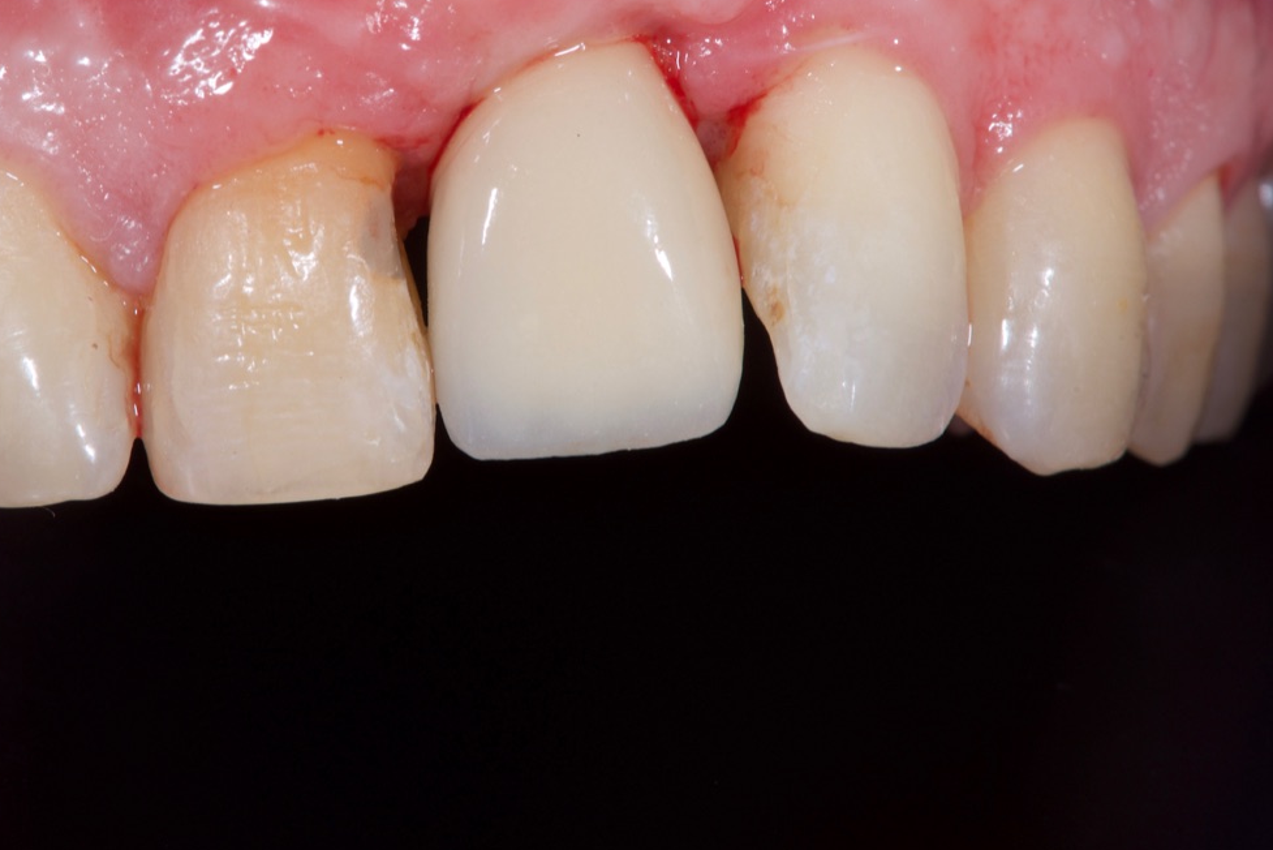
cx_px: 481
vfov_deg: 8.0
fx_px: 6084
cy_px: 301
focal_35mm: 172
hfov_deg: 11.9
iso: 100
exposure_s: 1/40
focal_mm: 105
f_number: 29
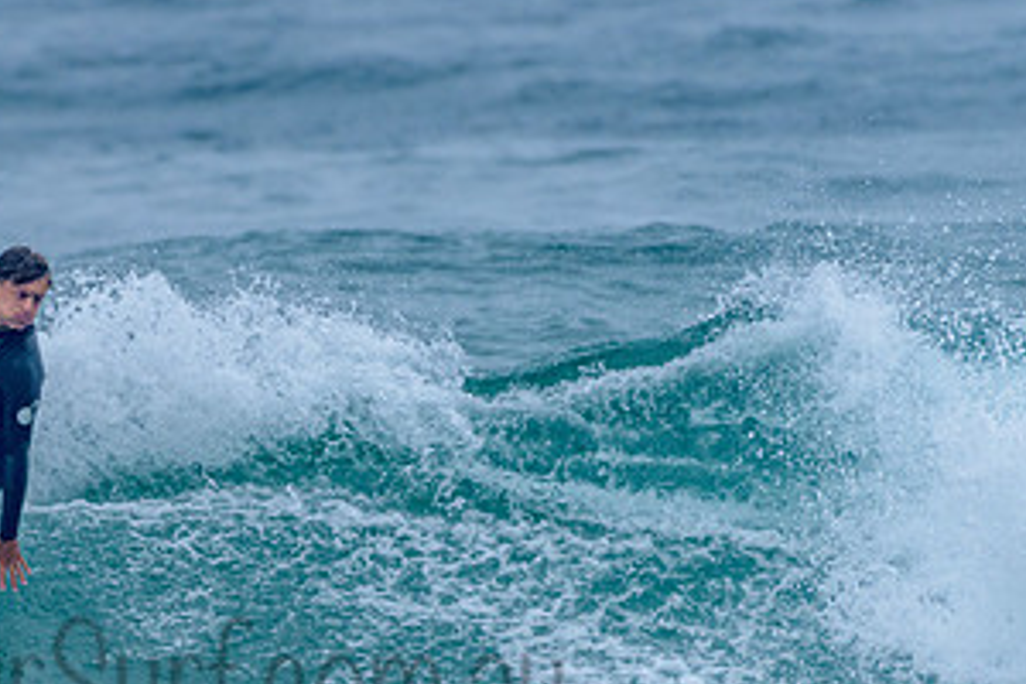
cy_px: 505
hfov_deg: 1.7
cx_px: -3
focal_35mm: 1213
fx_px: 34568
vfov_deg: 1.1
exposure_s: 1/2000
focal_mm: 500
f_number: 5.6
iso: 800
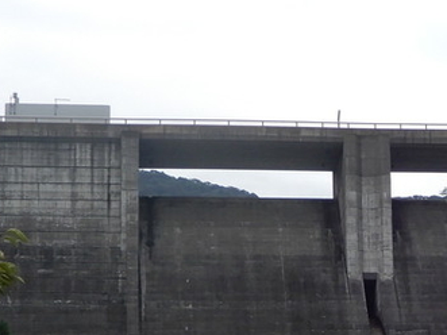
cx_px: 447
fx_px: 2104
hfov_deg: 12.0
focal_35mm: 163
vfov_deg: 9.1
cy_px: 270
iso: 80
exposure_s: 1/125
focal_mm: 8
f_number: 4
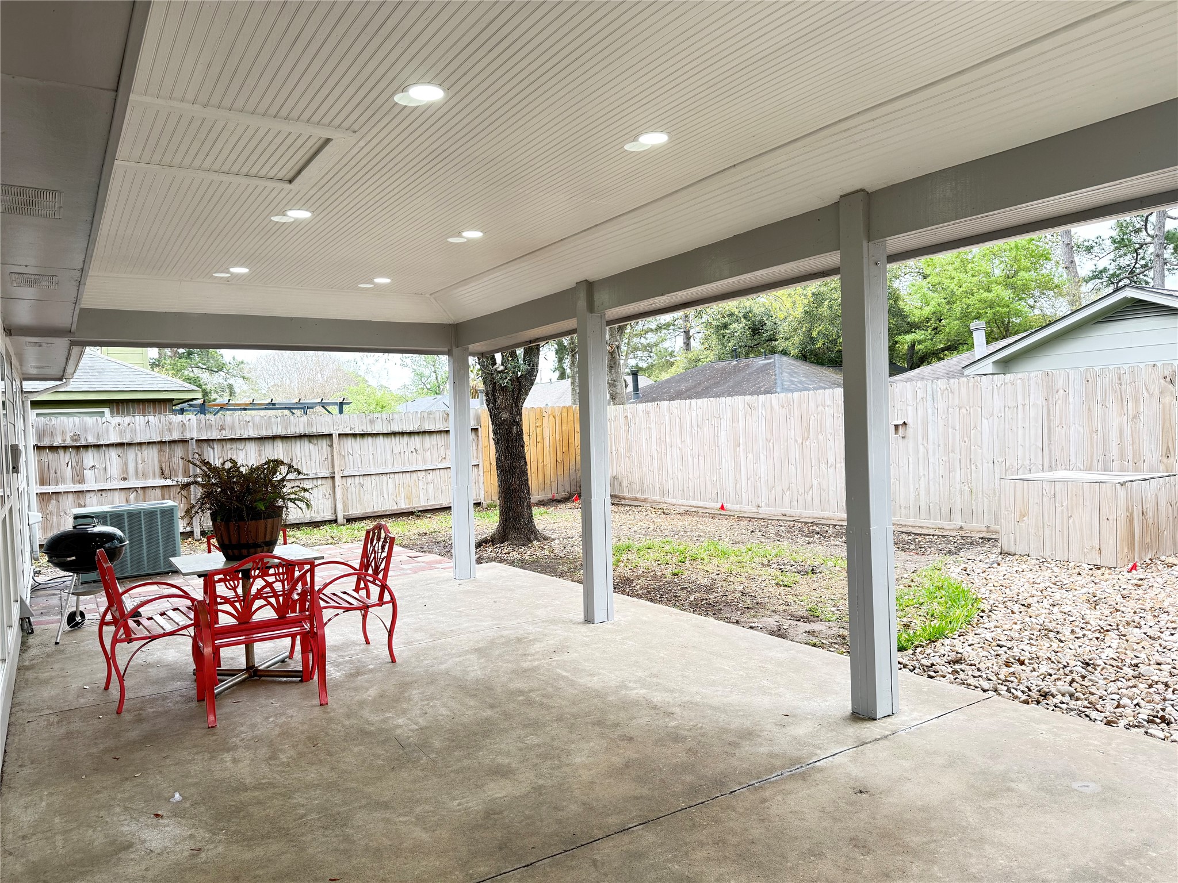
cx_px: 589
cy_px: 442
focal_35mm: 24
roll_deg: +2.3
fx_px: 817
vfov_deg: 56.8
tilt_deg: -1.1
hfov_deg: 71.6
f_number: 1.78
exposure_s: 1/121
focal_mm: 6.76
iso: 100
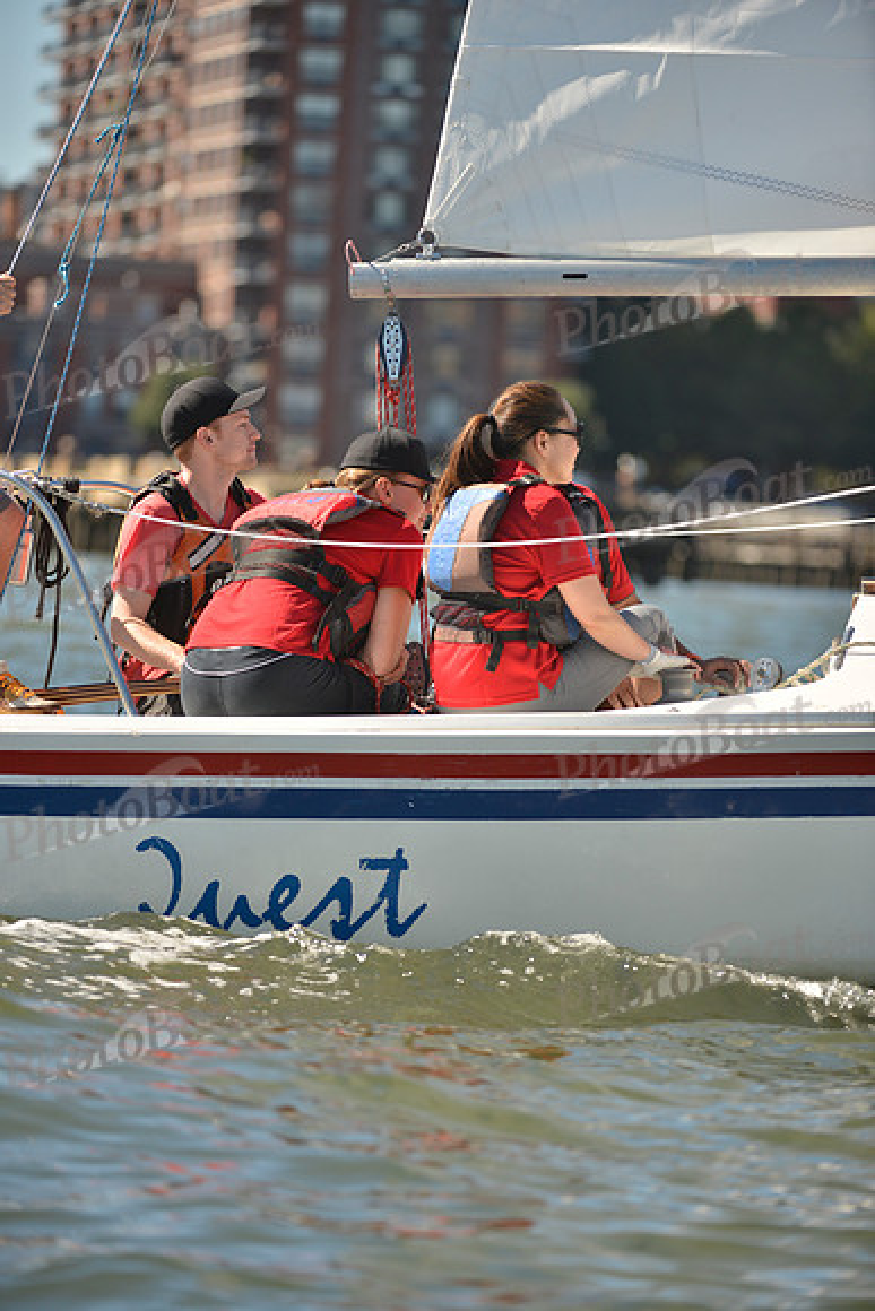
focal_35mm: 220
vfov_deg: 9.4
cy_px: 656
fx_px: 8015
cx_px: 438
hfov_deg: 6.2
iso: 200
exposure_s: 1/1250
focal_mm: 220
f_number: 4
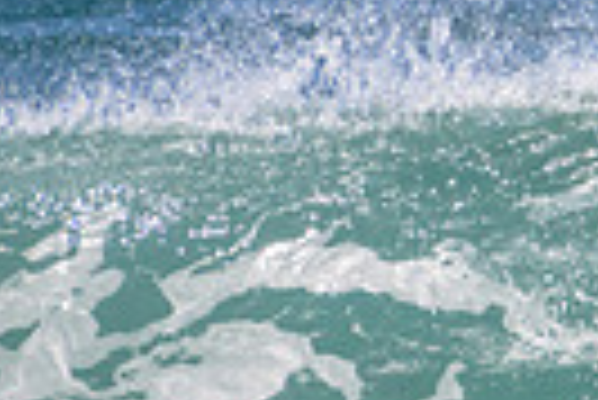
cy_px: 294
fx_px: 72602
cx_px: 1106
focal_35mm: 4366
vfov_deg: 0.3
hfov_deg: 0.5
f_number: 11
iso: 1600
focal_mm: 1000
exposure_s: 1/3200
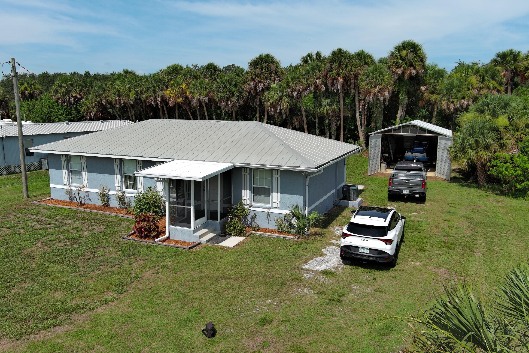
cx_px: 264
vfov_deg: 45.0
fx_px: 426
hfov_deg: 63.7
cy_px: 176
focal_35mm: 29
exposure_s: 1/1908
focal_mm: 10.57
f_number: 2.8
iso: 101
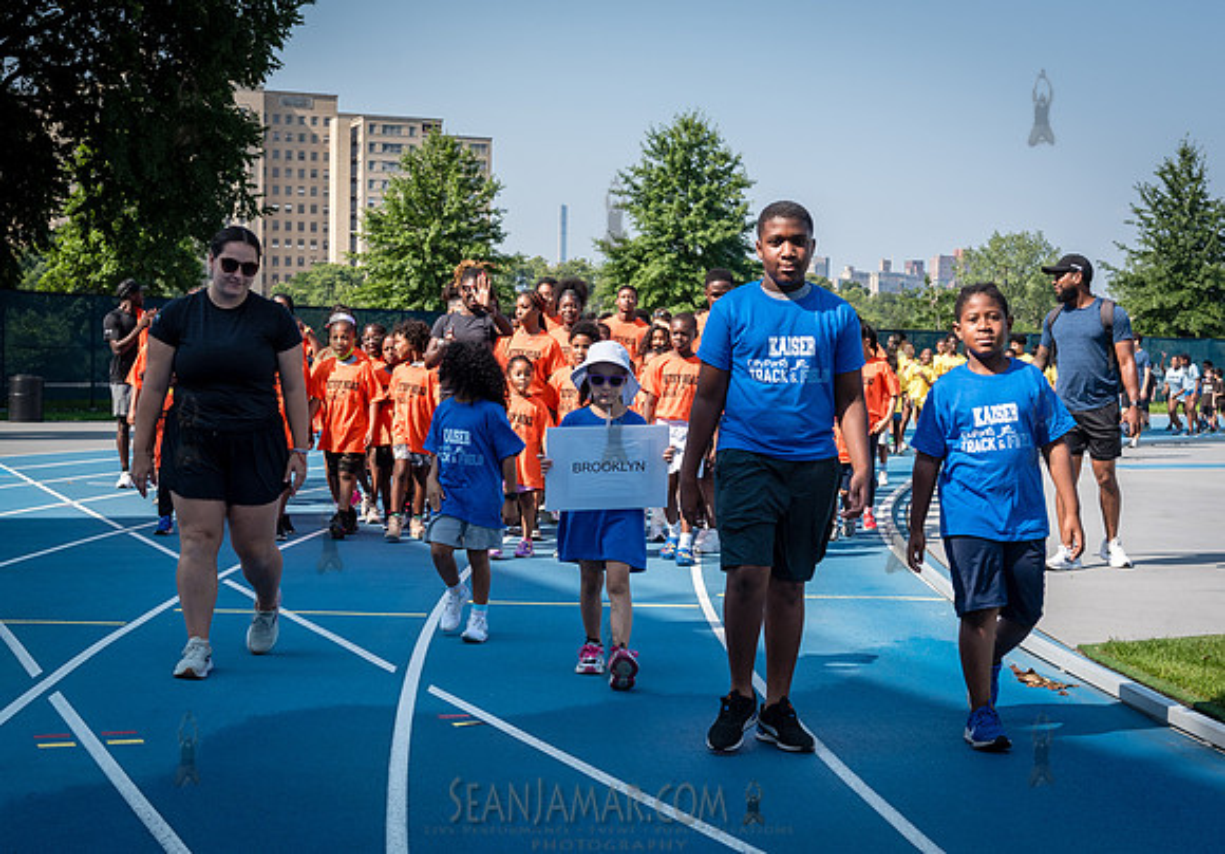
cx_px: 596
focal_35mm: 56
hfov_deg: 35.1
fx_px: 1936
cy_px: 436
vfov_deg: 24.9
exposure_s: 1/1250
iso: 400
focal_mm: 44
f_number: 5.6
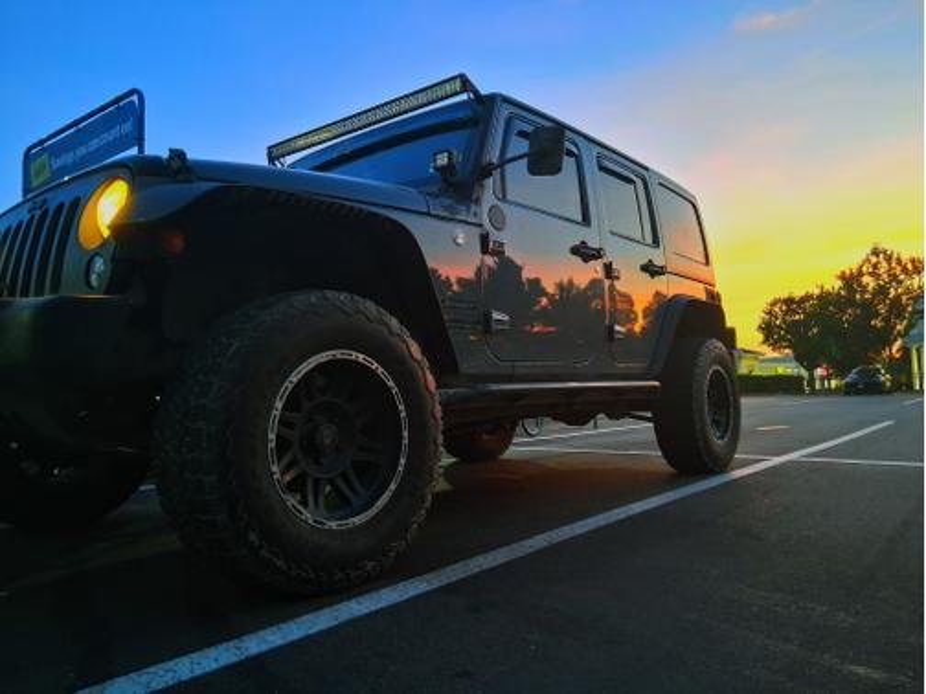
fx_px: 696
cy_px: 347
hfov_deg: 67.3
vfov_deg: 53.1
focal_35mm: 26
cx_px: 463
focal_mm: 3.98
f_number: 1.8
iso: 500
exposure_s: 1/40
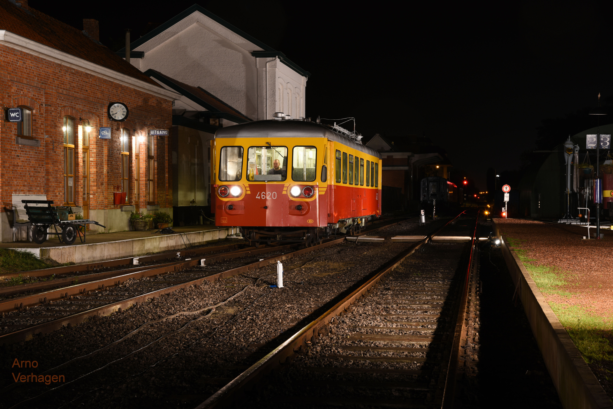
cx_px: 306
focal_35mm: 62
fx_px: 1056
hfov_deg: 32.4
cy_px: 204
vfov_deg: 21.9
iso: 125
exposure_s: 5
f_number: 9
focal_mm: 62
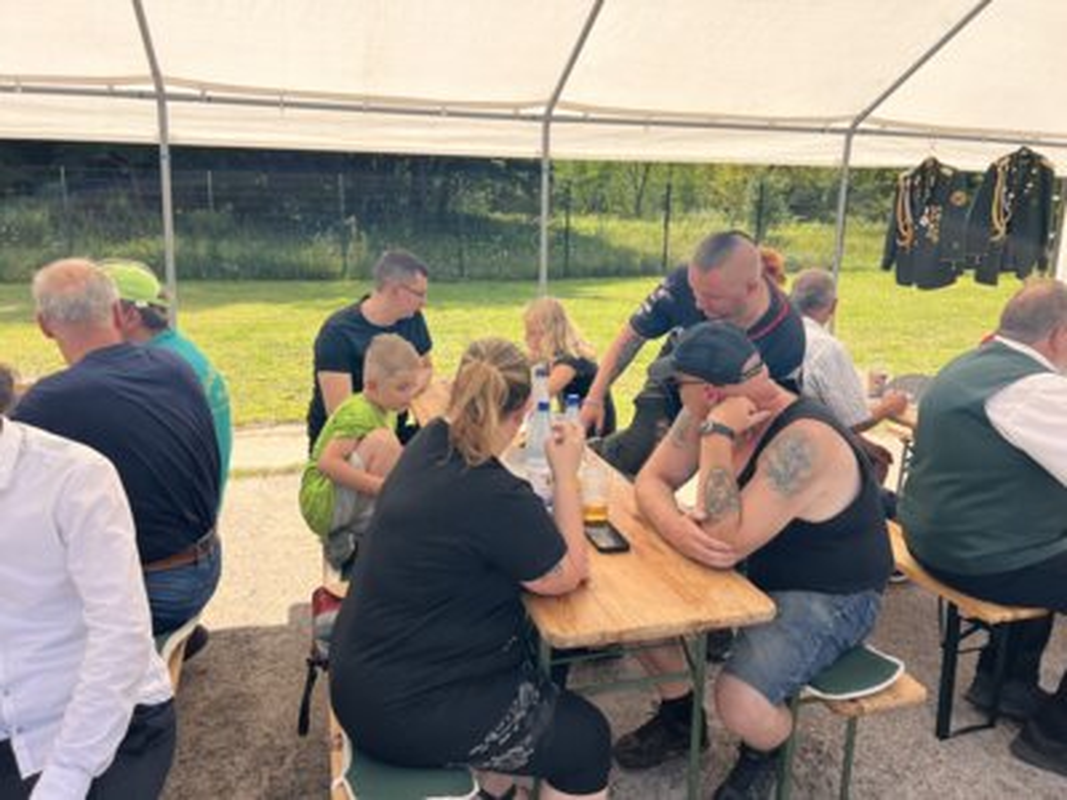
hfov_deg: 67.3
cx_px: 534
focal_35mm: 26
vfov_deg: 53.1
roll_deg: +0.5
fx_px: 801
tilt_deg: -11.9
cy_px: 400
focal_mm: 5.7
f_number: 1.5
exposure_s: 1/1531
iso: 50
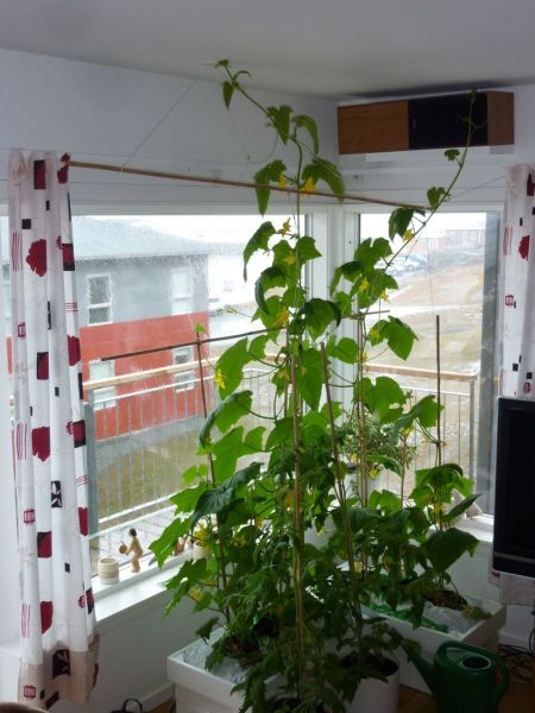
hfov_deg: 34.3
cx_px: 268
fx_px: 865
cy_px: 356
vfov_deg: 44.8
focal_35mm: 42
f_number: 3.7
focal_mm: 6.9
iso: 125
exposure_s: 1/30
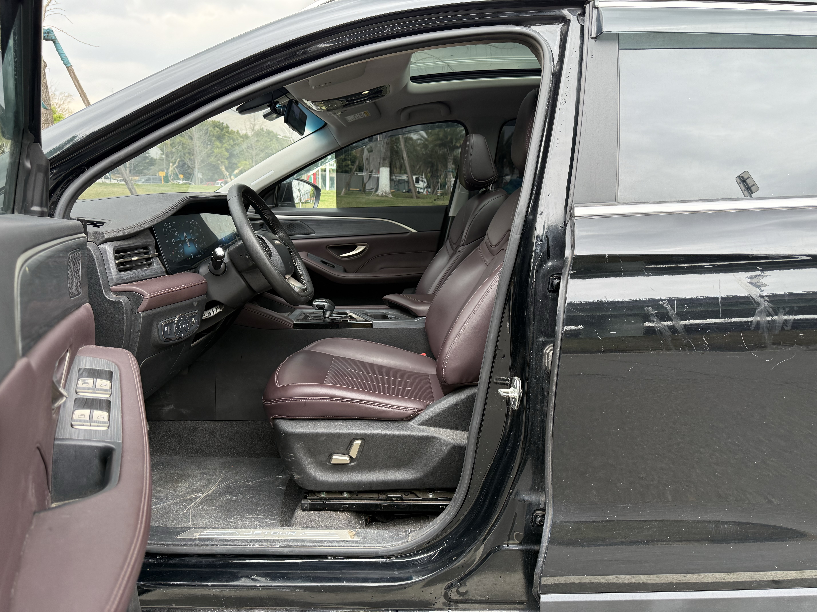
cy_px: 306
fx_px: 566
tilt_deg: -11.3
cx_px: 408
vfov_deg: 56.8
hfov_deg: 71.6
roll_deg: -2.2
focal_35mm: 24
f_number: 1.78
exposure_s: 1/237
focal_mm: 6.76
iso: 160
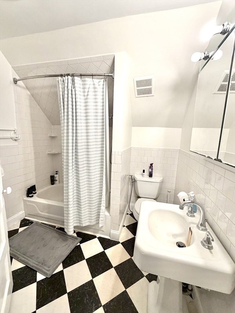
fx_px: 127
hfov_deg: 85.7
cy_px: 156
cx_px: 118
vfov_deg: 102.1
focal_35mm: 14
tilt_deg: -8.9
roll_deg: +0.1
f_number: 2.2
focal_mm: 2.22
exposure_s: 1/60
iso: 250
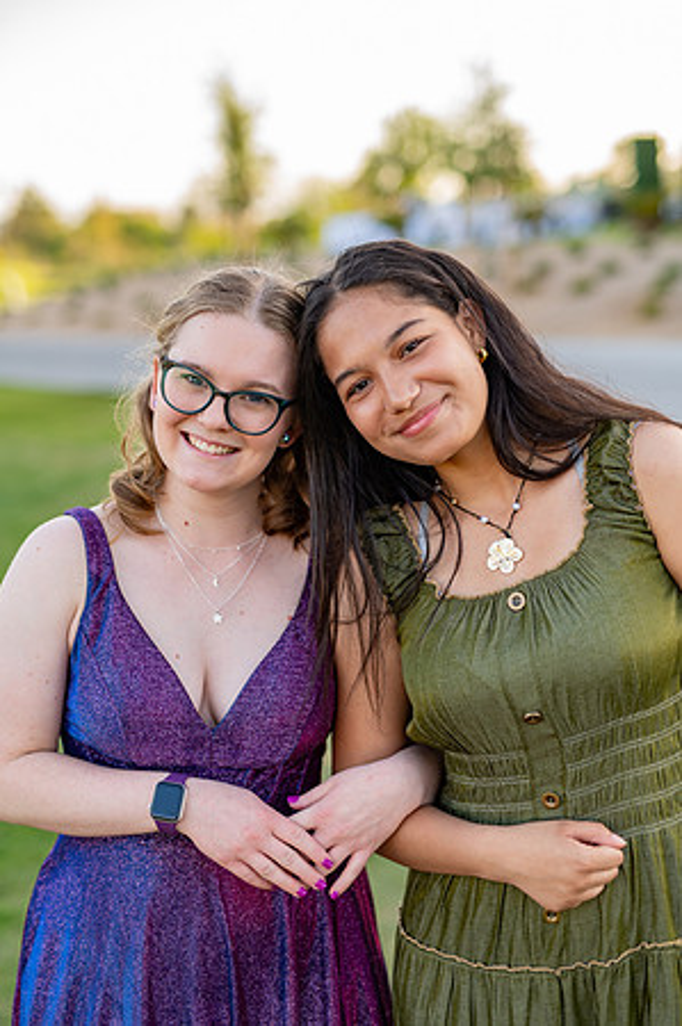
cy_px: 513
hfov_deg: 26.9
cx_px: 341
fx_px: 1424
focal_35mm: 50
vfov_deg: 39.6
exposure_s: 1/400
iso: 100
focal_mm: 50
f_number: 2
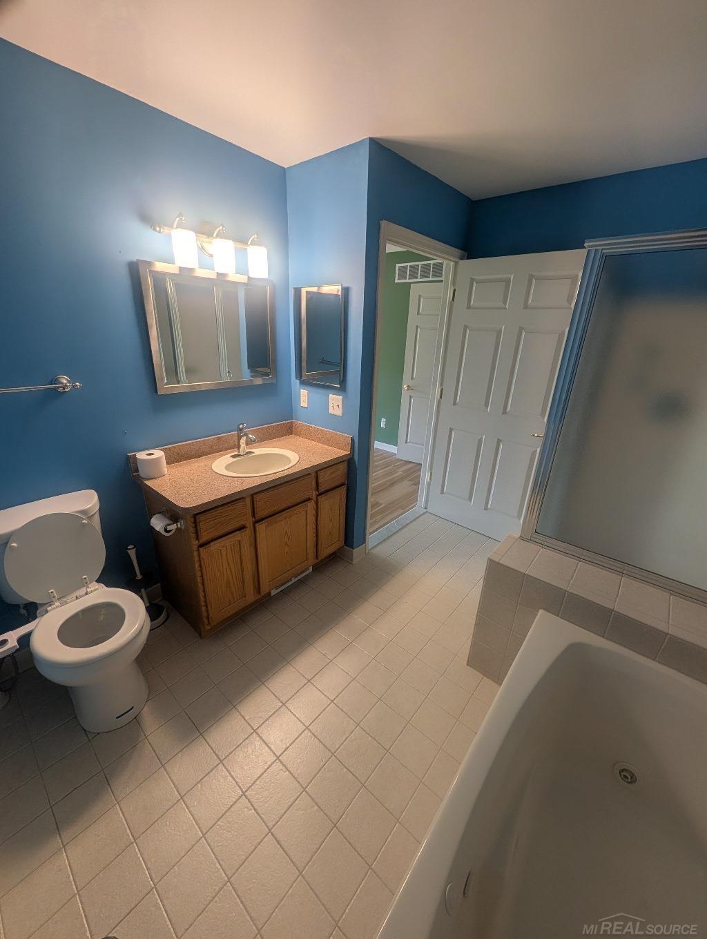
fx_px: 326
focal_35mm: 12
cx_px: 354
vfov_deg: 110.5
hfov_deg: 94.6
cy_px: 470
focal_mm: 2.02
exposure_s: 1/340
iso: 78
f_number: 1.7
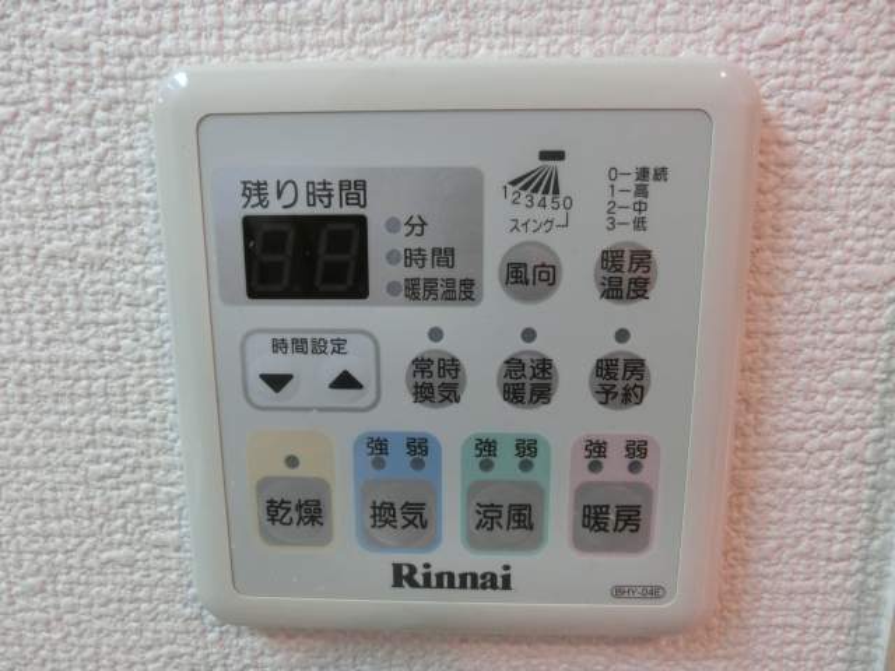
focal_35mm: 24
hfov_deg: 71.6
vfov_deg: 56.8
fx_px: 621
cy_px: 336
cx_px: 448
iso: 400
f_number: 3
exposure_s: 1/40
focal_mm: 4.24
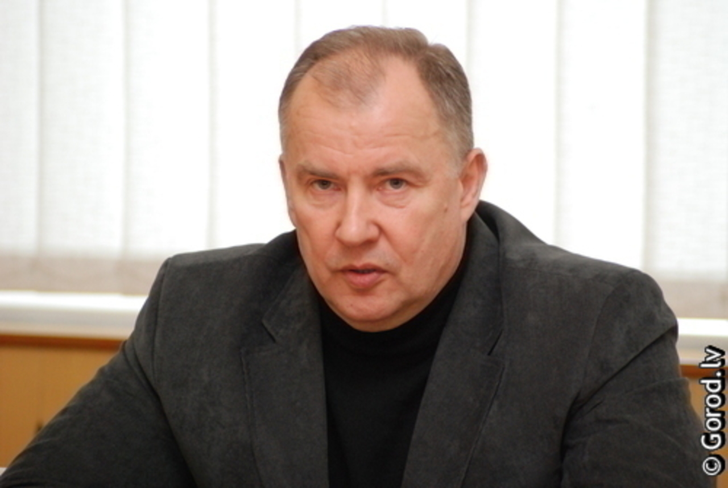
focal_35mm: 248
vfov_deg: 5.6
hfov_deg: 8.3
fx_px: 5013
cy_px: 244
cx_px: 364
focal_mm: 165
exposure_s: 1/180
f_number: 4.8
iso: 1000
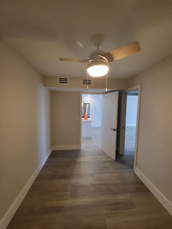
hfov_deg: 89.9
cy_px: 114
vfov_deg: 106.2
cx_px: 86
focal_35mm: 13
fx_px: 86
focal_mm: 1.74
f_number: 2.2
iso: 250
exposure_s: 1/60
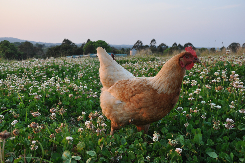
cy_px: 82
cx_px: 122
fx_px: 214
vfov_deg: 41.6
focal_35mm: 32
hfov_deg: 59.6
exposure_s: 1/60
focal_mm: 21
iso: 200
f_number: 9
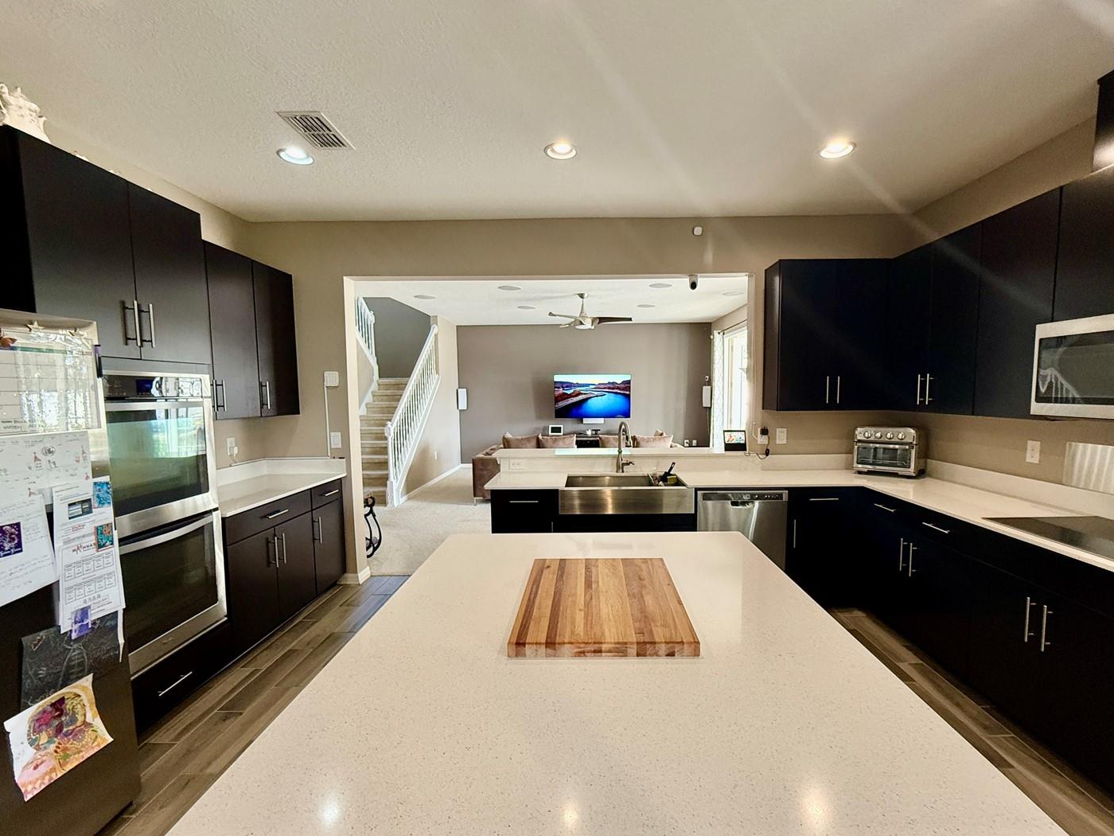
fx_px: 515
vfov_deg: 78.1
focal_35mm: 16
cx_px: 585
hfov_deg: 94.4
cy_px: 433
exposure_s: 1/60
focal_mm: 2.22
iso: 250
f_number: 2.2
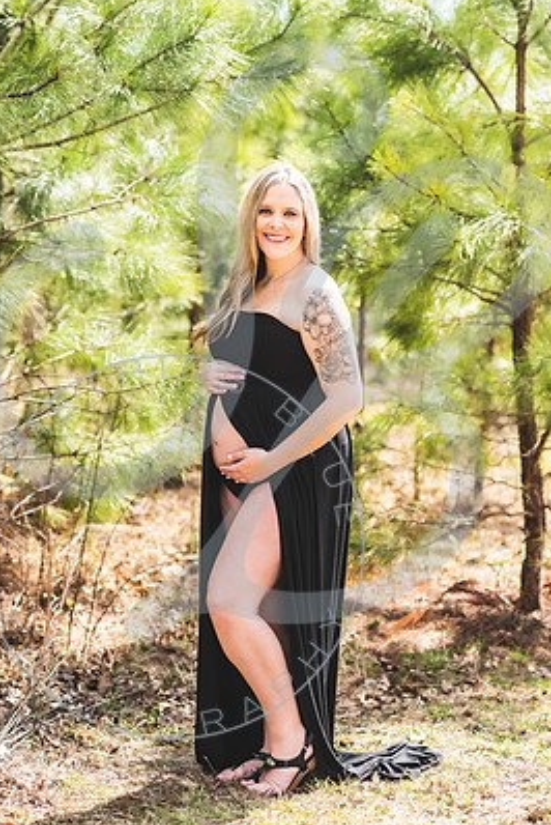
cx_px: 265
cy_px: 390
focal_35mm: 96
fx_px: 2200
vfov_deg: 21.2
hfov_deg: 14.3
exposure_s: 1/500
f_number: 2.8
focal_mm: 85
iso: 100
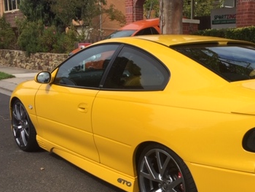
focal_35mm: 53
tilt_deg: -13.2
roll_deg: -1.5
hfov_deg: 35.2
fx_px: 391
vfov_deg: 27.3
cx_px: 199
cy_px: 133
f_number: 2.2
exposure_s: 1/1980
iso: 32
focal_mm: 4.15
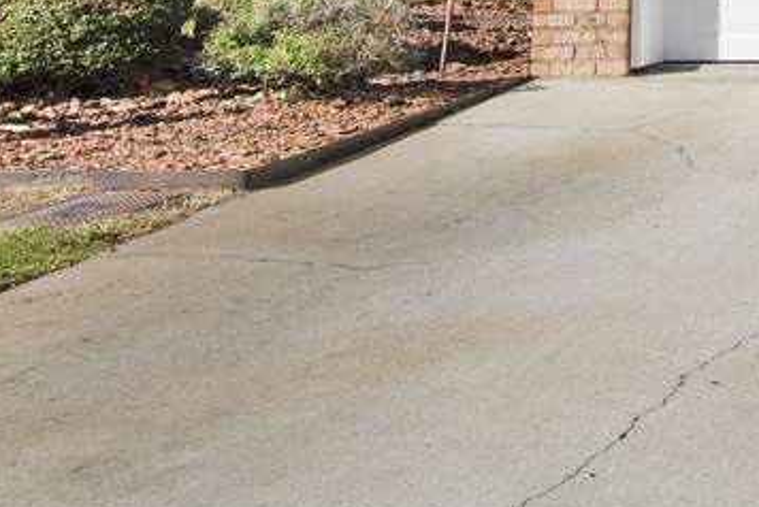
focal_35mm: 79
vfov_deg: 15.7
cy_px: -295
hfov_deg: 19.5
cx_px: 1345
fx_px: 1667
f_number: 11
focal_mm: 22
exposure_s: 1/125
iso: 200
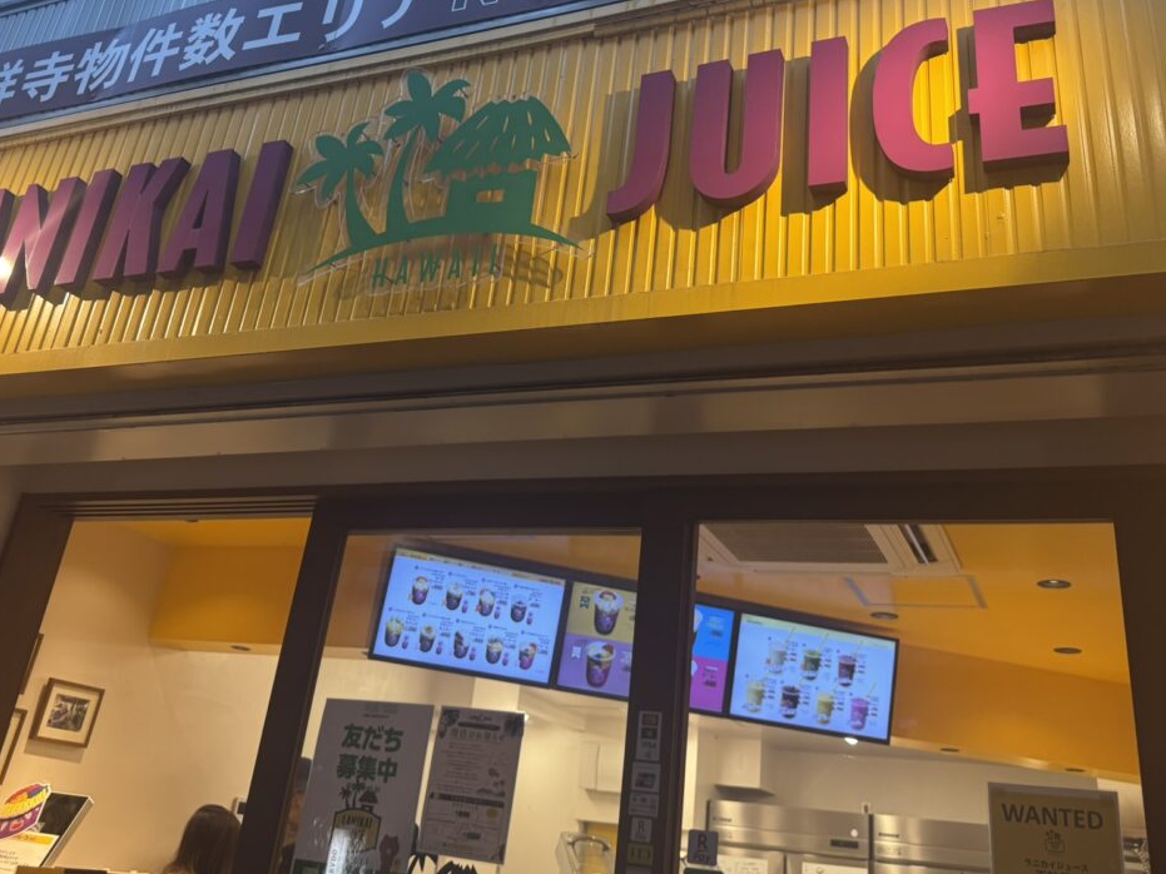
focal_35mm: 33
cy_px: 312
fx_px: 1111
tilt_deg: +27.1
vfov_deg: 42.5
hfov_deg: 55.4
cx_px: 567
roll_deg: -7.1
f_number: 1.78
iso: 125
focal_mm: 6.76
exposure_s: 1/100
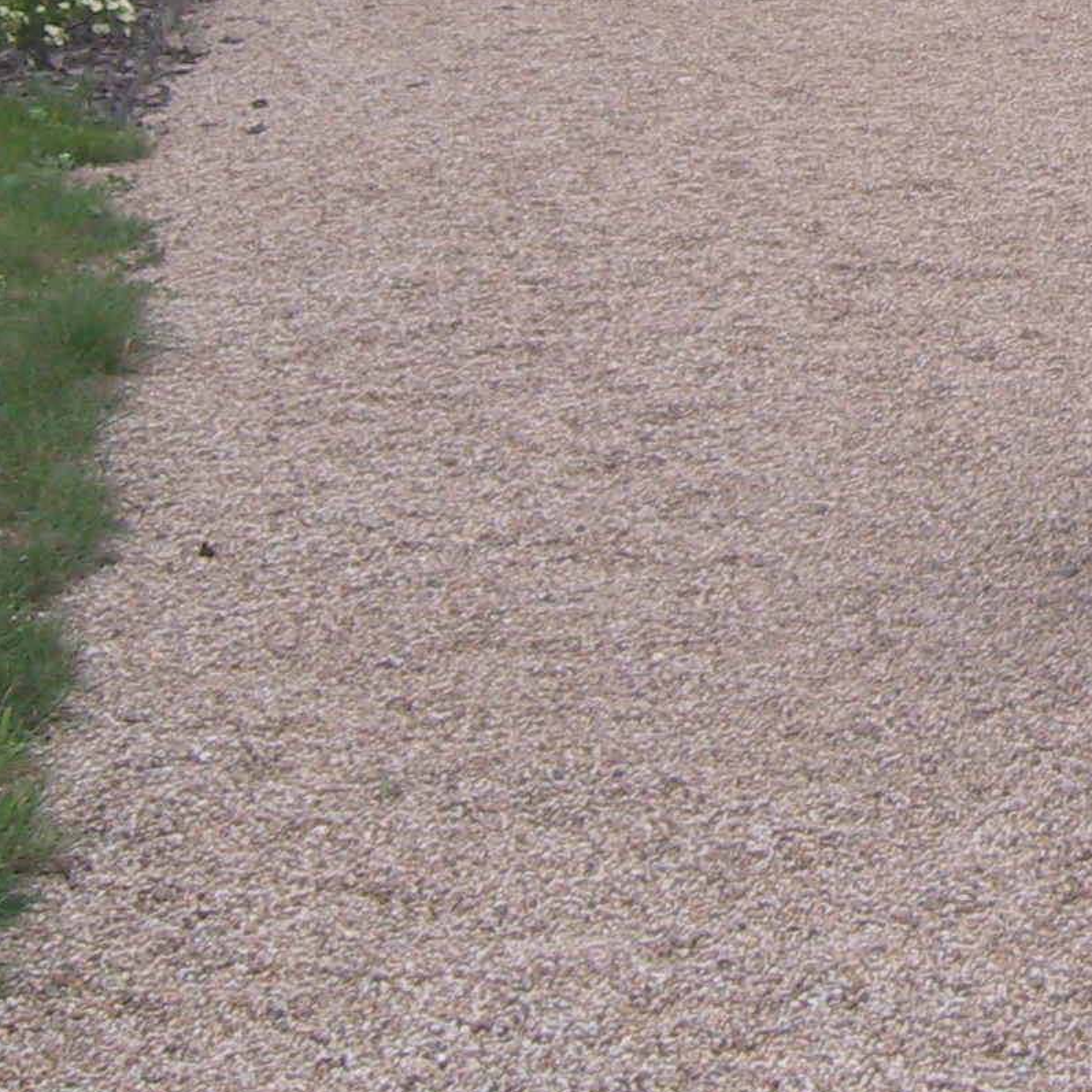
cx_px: 1530
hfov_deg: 13.5
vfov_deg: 13.7
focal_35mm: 123
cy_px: -281
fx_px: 4390
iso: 100
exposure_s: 1/100
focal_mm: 7.3
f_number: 2.8
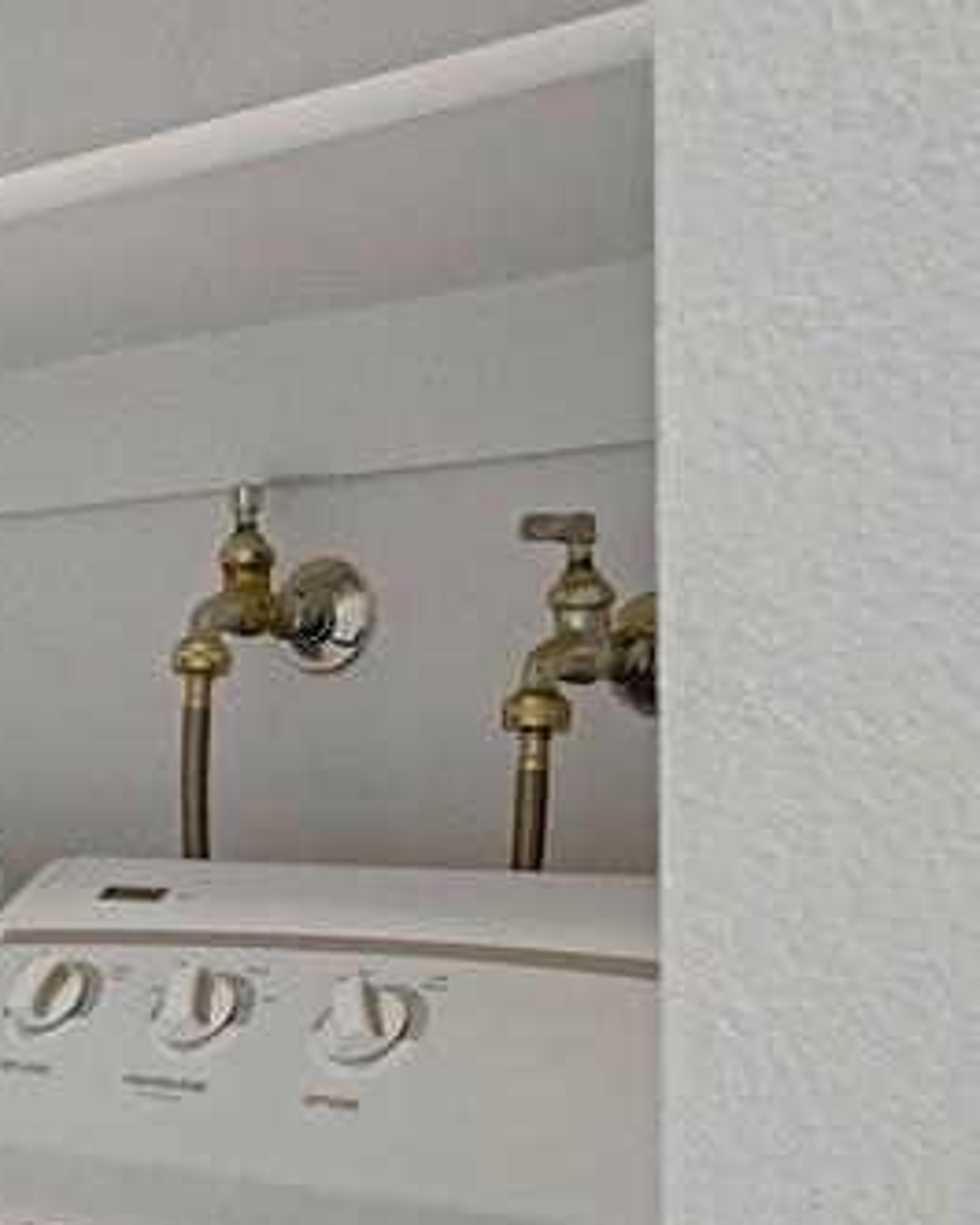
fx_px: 2790
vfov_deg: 24.7
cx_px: -1004
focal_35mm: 77
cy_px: 788
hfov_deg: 15.6
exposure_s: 1/20
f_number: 8
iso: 9000
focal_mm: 17
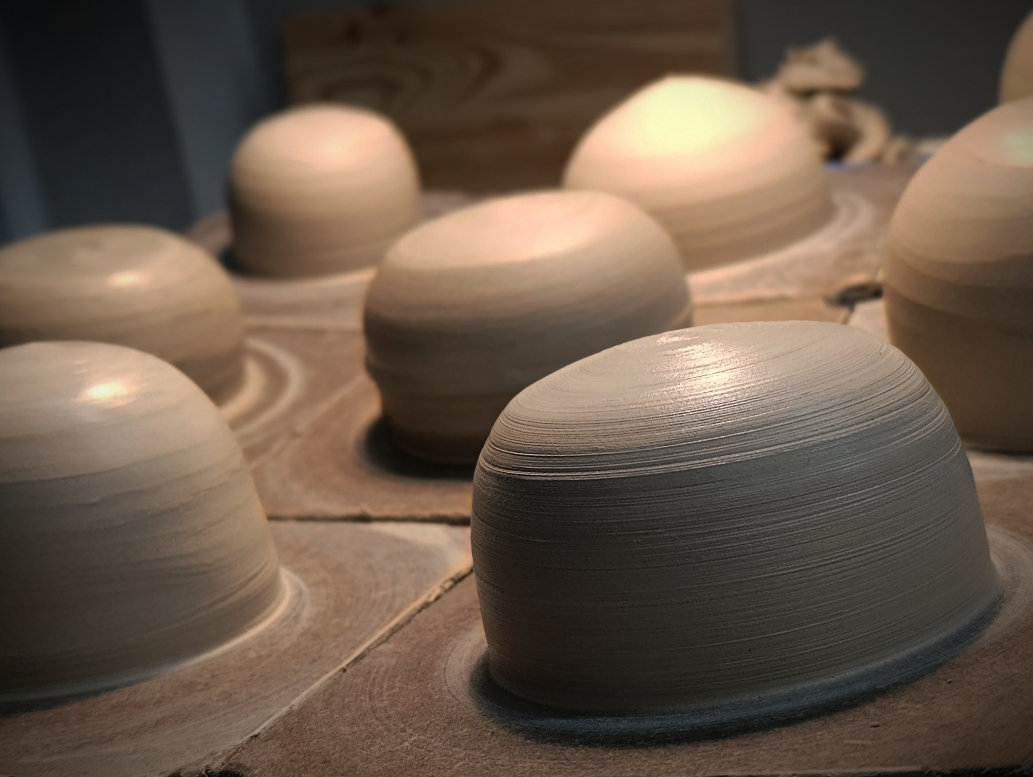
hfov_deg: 41.2
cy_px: 388
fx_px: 1374
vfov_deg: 31.6
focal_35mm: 46
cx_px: 516
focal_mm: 6.11
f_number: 1.65
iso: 807
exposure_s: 1/100
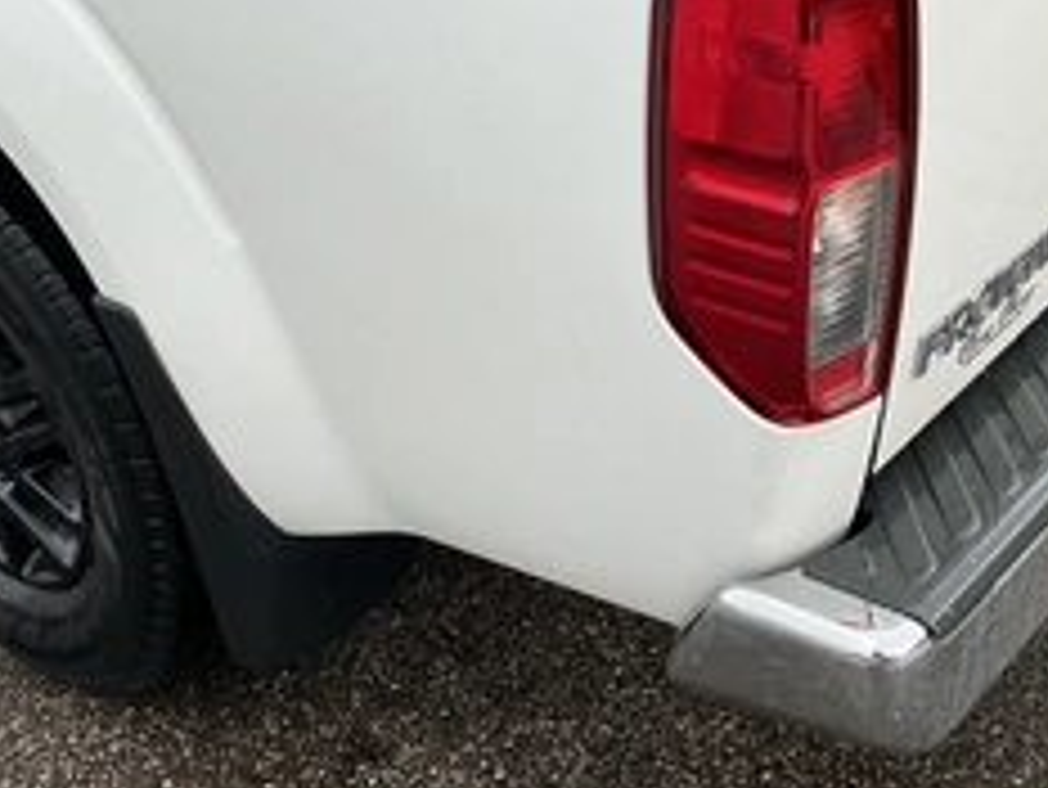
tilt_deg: -25.8
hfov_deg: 39.4
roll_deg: -1.0
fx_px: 1454
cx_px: 643
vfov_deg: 30.0
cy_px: 230
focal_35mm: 48
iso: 64
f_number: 1.8
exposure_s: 1/122
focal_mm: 3
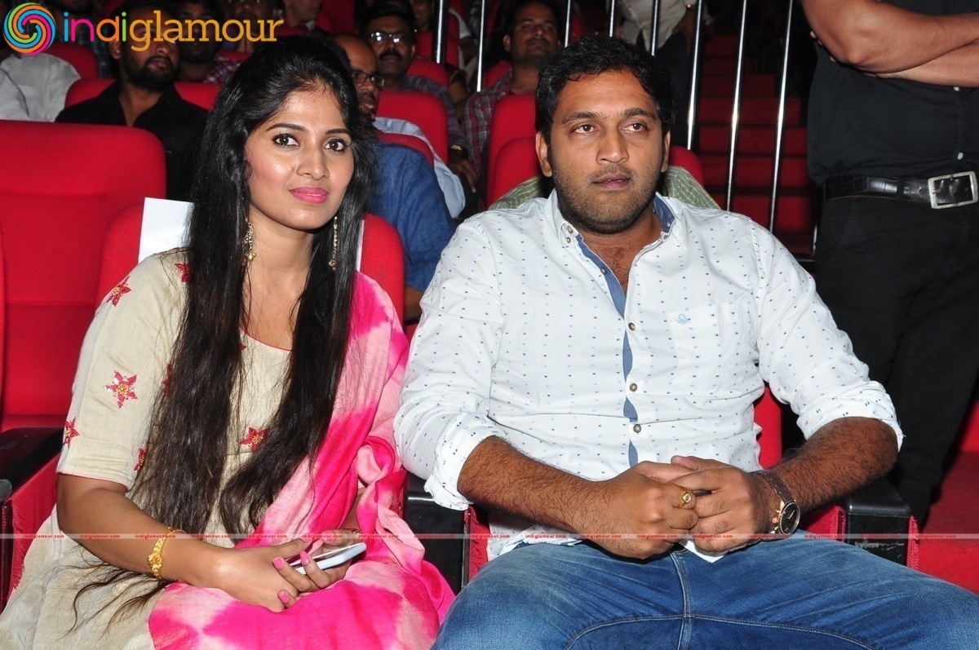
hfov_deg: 35.1
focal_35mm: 57
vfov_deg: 23.7
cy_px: 325
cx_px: 490
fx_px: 1548
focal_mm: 38
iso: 400
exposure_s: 1/125
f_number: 11
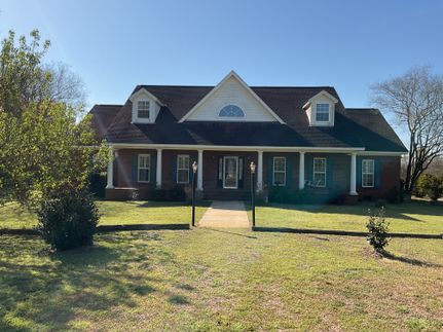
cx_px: 222
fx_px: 371
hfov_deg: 61.7
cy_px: 166
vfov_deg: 48.2
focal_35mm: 29
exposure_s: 1/1786
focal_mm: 3
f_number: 1.8
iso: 16
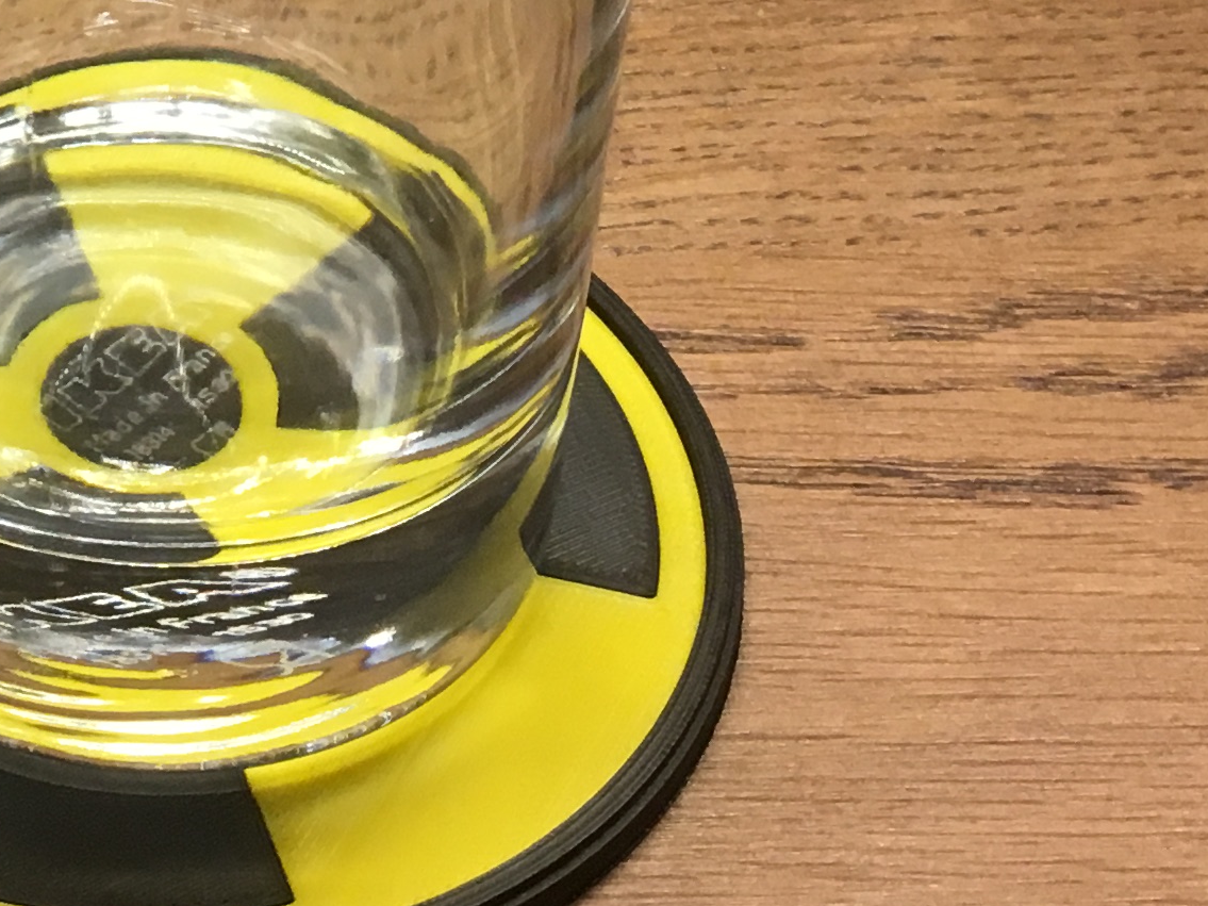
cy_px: -400
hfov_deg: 18.5
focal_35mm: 103
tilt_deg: -32.3
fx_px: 3594
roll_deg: +1.9
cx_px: -67
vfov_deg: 13.6
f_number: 2.2
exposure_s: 1/33
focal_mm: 4.15
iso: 50
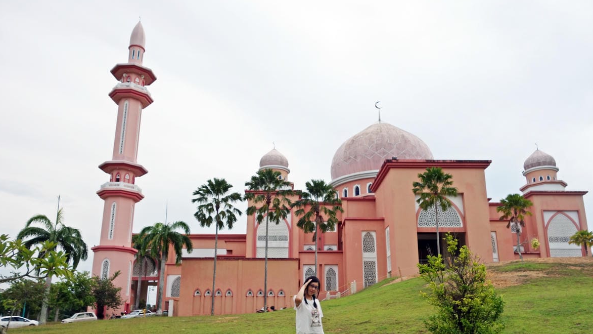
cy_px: 197
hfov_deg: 64.3
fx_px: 472
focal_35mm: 30
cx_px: 297
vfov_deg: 38.8
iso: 125
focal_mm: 10.4
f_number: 5.6
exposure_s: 1/500
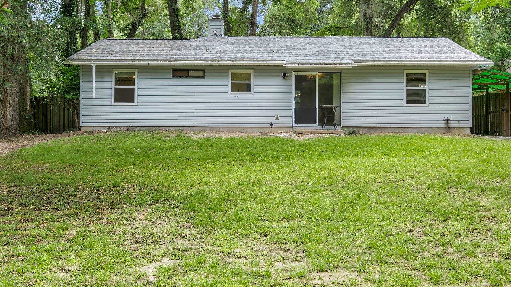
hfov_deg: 49.4
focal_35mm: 41
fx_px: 555
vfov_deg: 29.0
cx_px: 276
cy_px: 143
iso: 250
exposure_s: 1/35
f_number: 8
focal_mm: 24
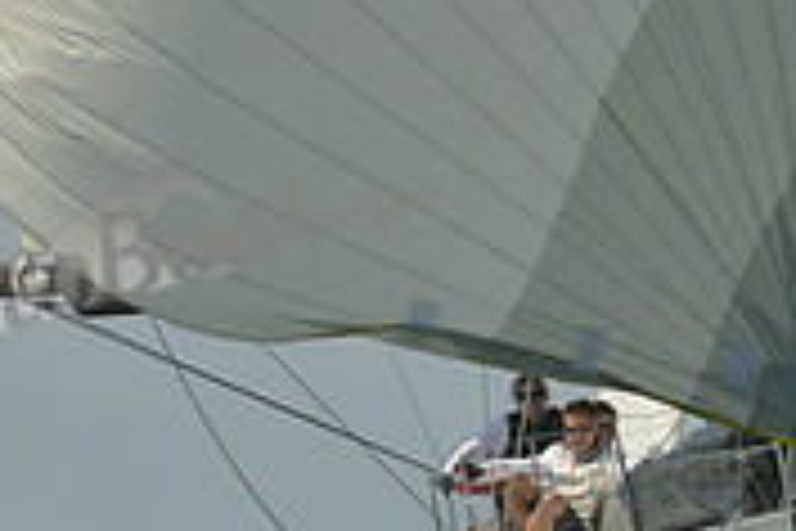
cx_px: 679
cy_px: 434
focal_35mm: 657
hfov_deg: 3.1
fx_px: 14526
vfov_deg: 2.1
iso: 280
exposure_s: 1/1600
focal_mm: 200
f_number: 8
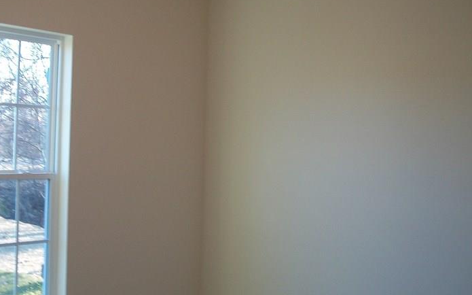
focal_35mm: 50
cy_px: 143
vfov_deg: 25.8
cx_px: 147
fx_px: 643
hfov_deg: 39.7
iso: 80
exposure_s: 1/30
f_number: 2.9
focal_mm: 5.7
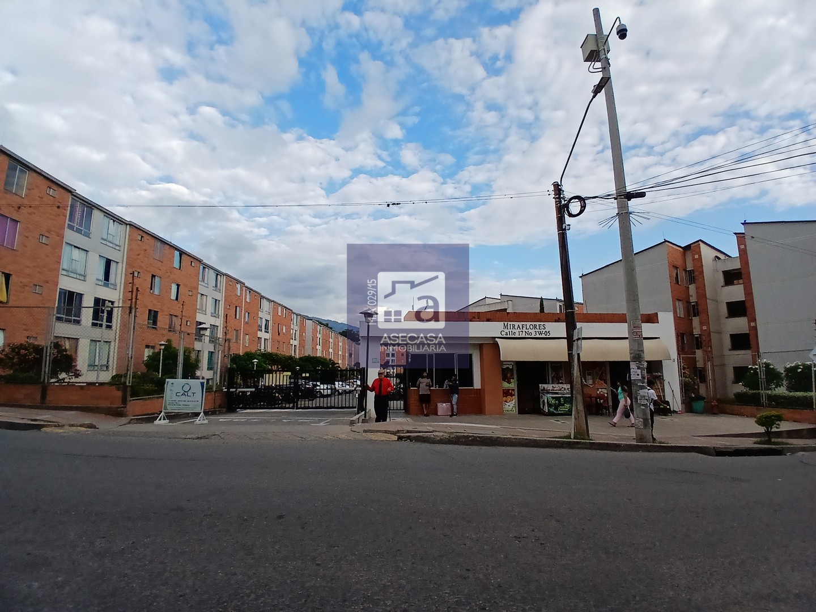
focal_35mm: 17
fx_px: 401
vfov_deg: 74.7
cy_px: 306
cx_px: 408
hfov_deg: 91.0
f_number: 2.2
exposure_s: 1/500
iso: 50
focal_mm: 1.4
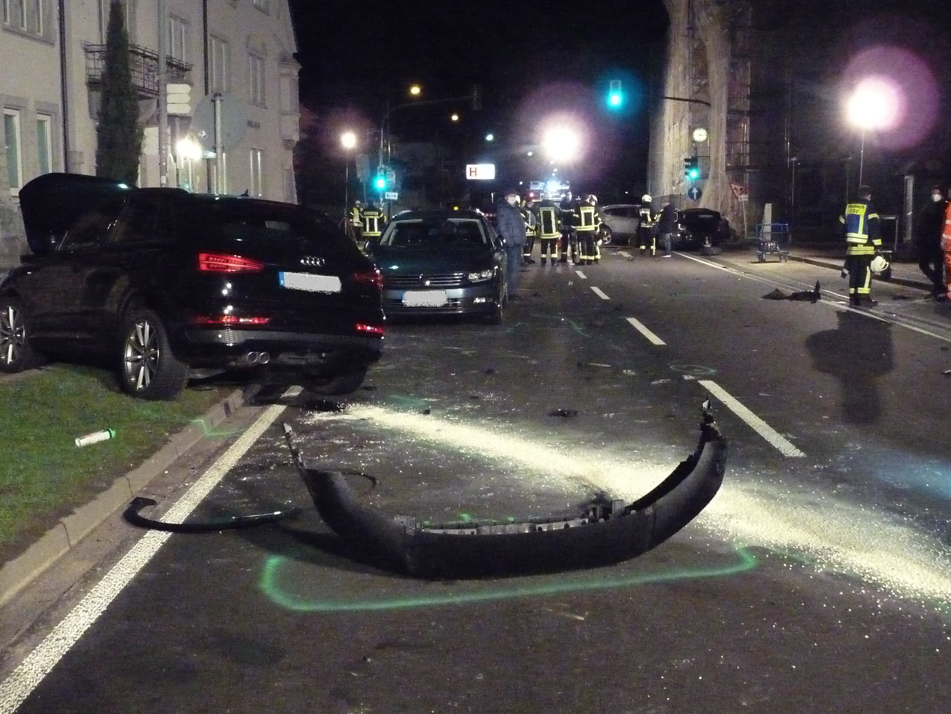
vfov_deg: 32.2
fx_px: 1236
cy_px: 357
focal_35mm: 45
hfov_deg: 42.1
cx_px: 476
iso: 1600
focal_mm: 5.8
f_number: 3
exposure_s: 1/40
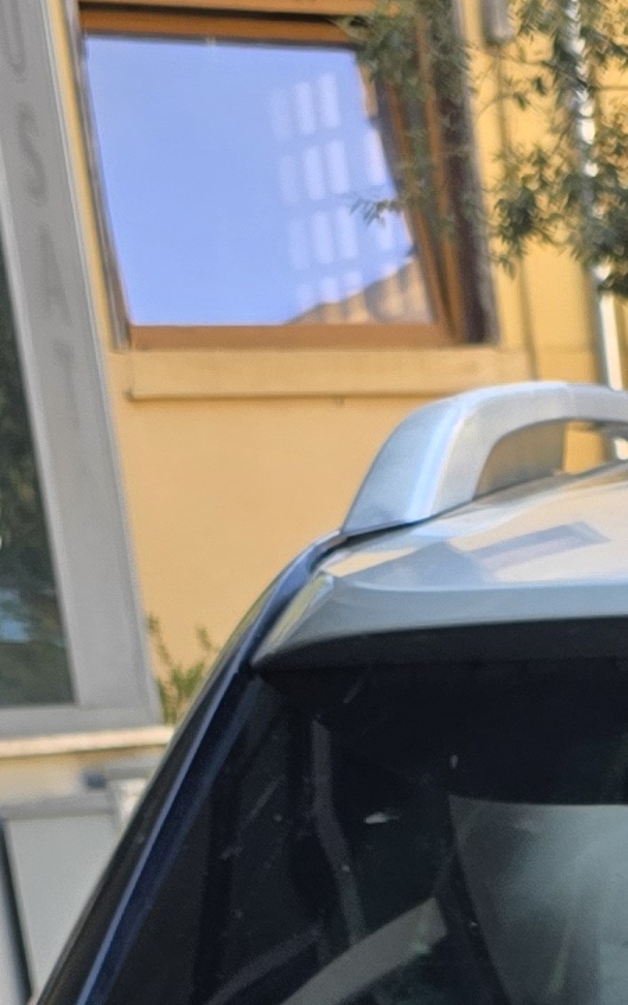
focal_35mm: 135
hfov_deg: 9.2
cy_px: 1914
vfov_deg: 13.6
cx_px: 1174
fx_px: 3698
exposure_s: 1/180
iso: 20
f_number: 1.7
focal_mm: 6.3
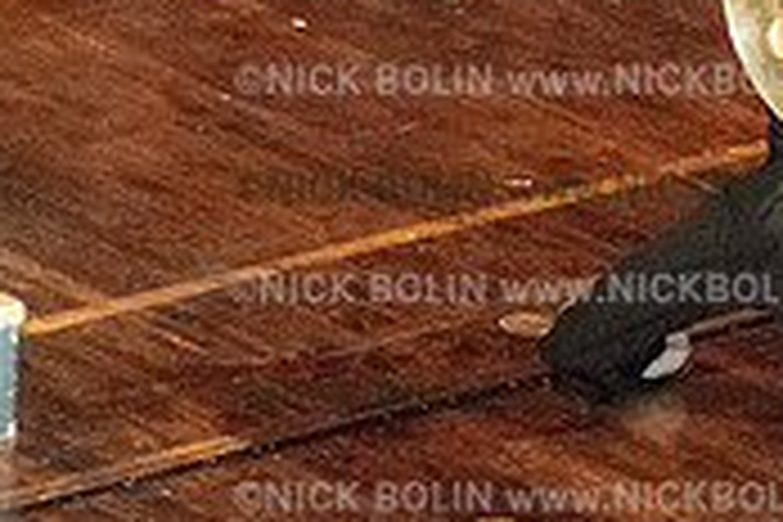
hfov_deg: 3.1
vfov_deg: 2.1
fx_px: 14463
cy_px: 81
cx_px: 1282
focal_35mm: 665
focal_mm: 200
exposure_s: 1/500
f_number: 5.6
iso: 8000
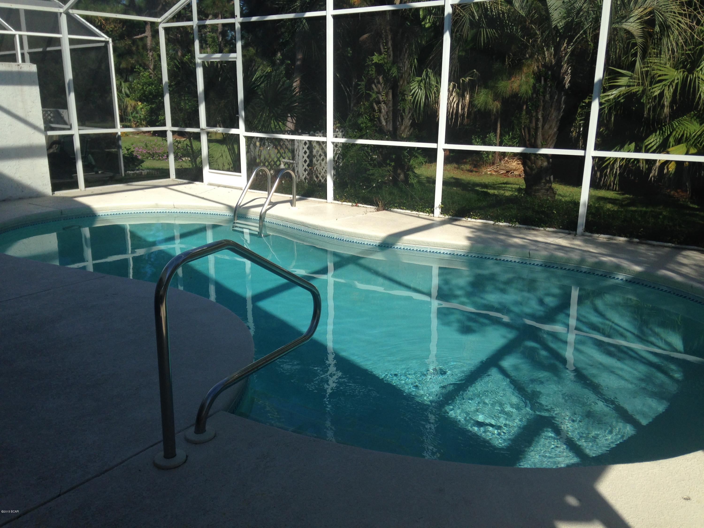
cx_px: 352
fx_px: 671
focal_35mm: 33
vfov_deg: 42.9
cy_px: 264
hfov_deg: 55.4
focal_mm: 4.12
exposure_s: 1/1391
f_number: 2.4
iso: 50
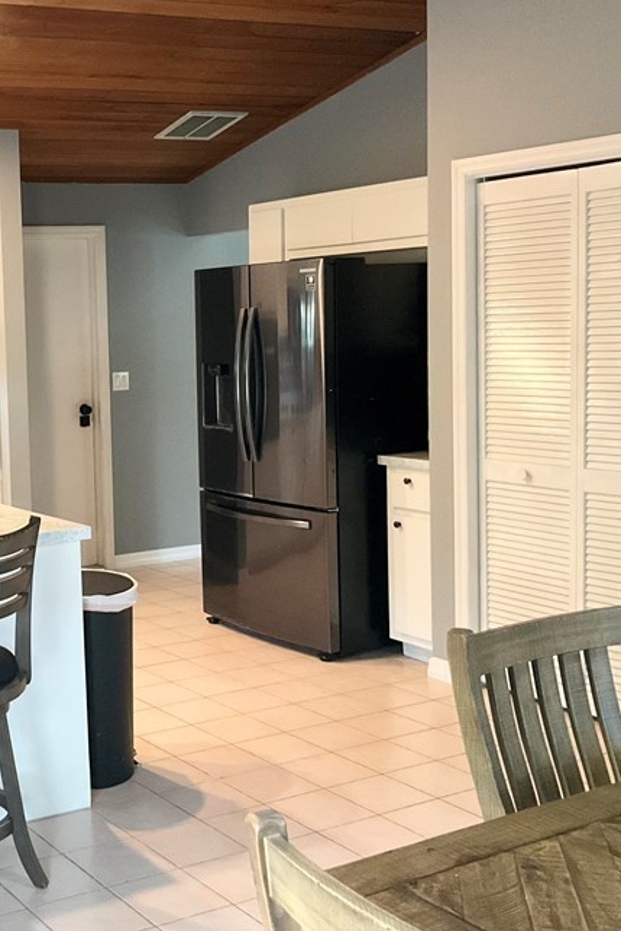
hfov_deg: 26.2
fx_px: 1241
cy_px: 418
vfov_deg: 41.1
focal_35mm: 48
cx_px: -35
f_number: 1.8
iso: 200
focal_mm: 3
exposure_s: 1/60
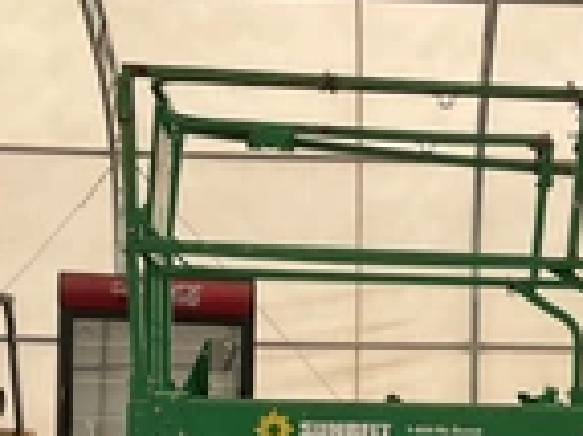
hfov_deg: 23.9
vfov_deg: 17.6
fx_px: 1363
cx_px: 432
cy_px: 473
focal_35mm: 81
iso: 25
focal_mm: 3
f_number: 1.8
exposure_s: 1/303
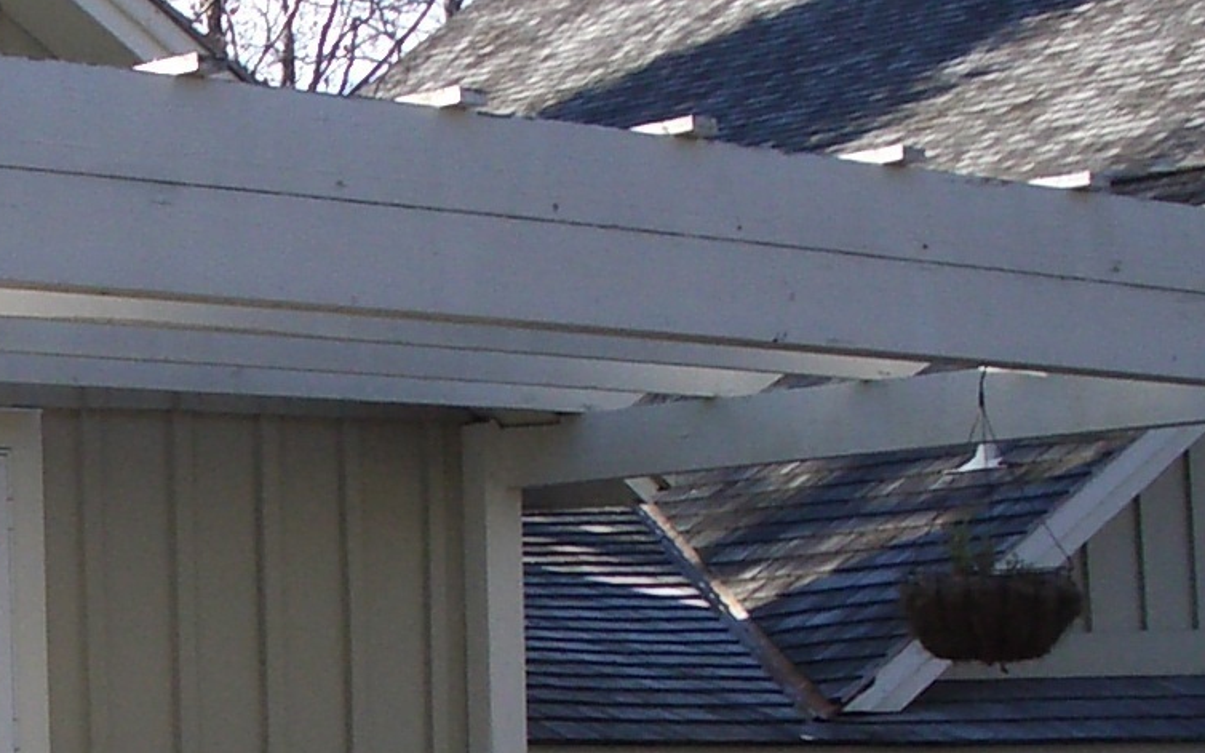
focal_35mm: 126
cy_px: 868
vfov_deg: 10.3
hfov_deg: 16.1
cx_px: -123
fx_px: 4137
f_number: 4.3
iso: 80
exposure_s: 1/200
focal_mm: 5.8
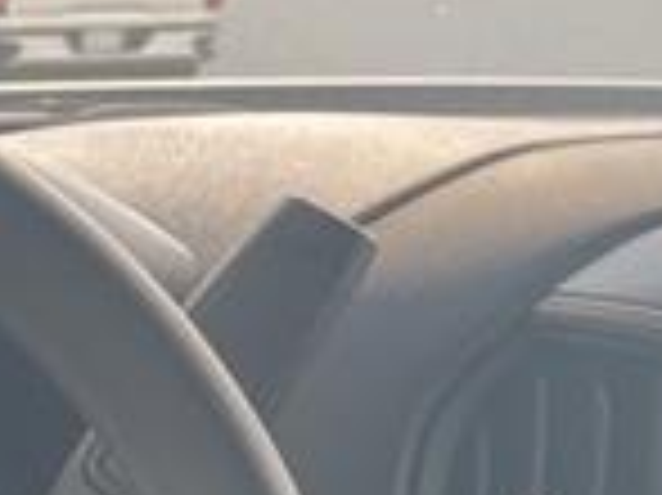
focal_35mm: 113
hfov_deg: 14.8
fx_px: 2159
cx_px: -585
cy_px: 738
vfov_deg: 12.5
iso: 40
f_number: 1.6
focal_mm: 4.2
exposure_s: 1/121
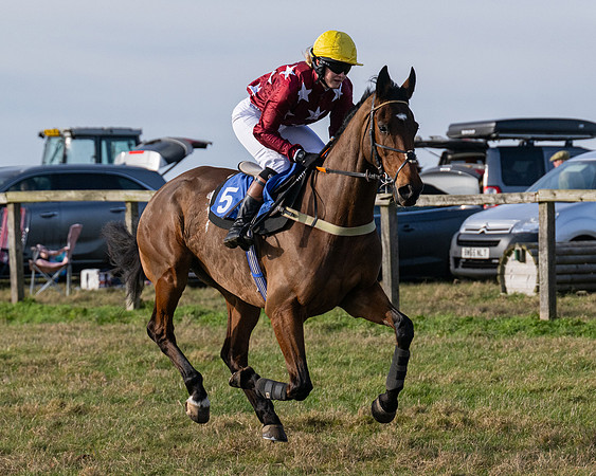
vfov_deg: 6.2
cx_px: 359
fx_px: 4367
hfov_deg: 7.8
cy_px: 211
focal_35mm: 248
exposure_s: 1/3200
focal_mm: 125
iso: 400
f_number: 5
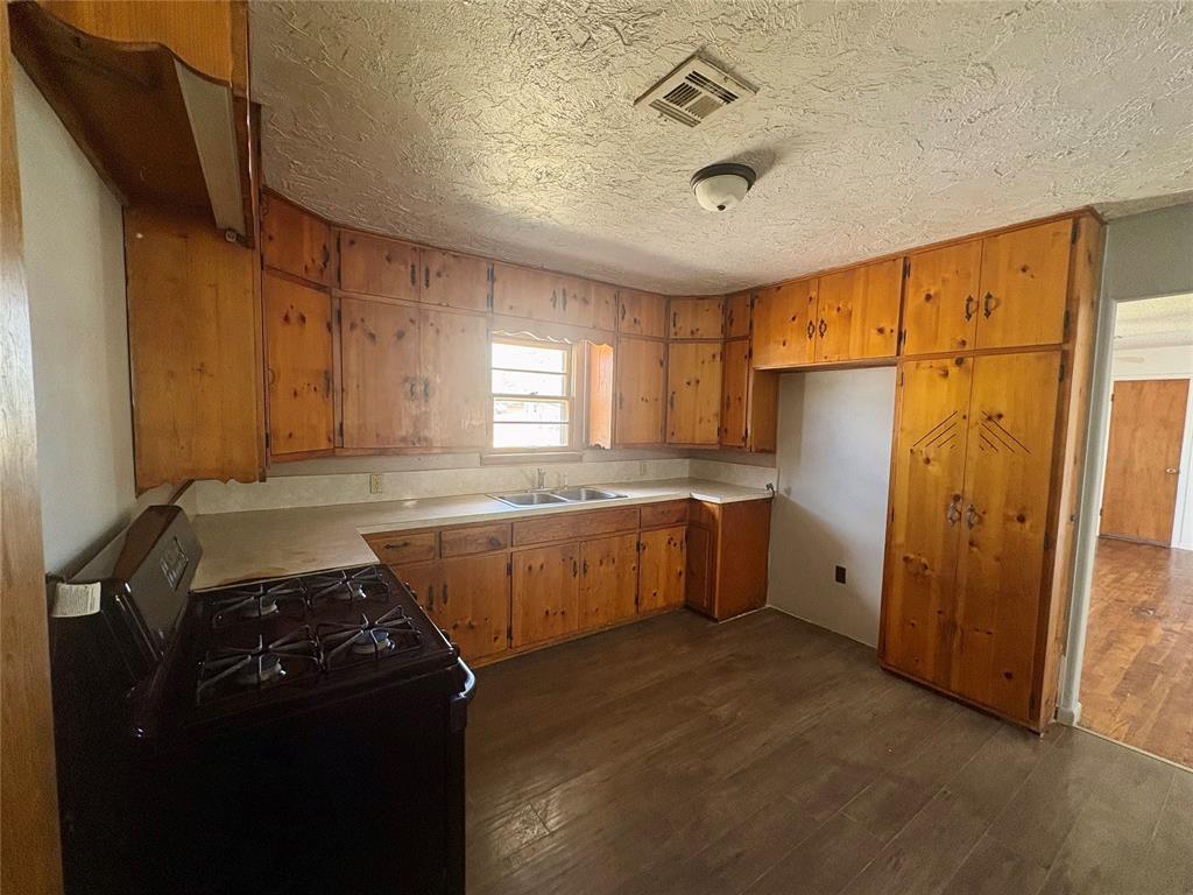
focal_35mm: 14
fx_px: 482
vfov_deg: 85.7
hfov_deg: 102.1
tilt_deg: -2.9
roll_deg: -0.6
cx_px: 596
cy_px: 448
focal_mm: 2.22
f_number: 2.2
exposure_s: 1/77
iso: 200
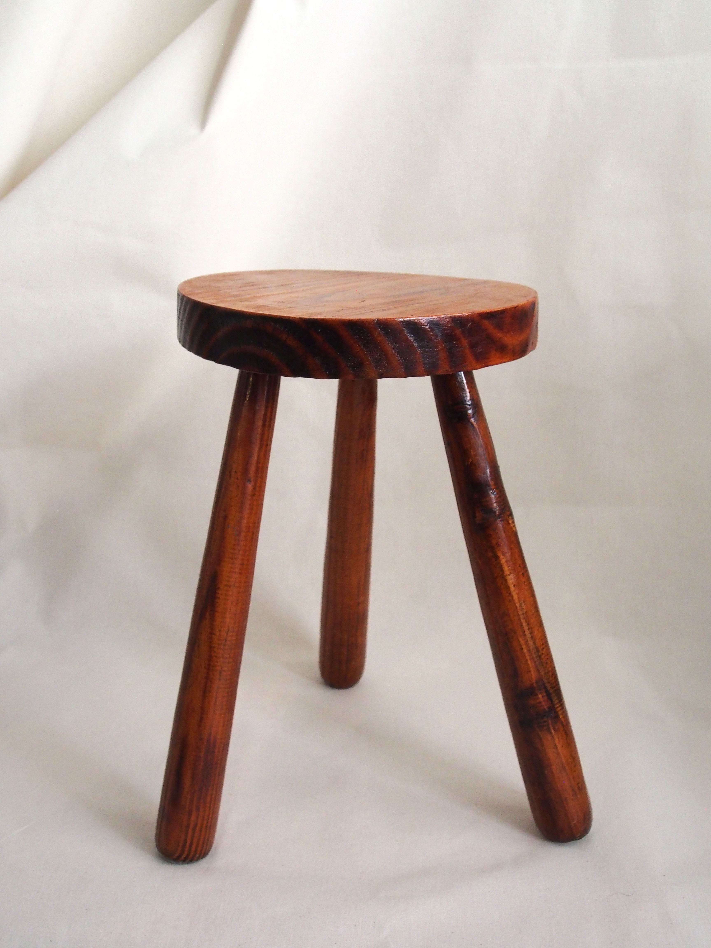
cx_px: 356
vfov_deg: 49.0
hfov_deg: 37.7
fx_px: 1041
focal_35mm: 38
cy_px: 474
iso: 1600
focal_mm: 19
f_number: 4.4
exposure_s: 1/50
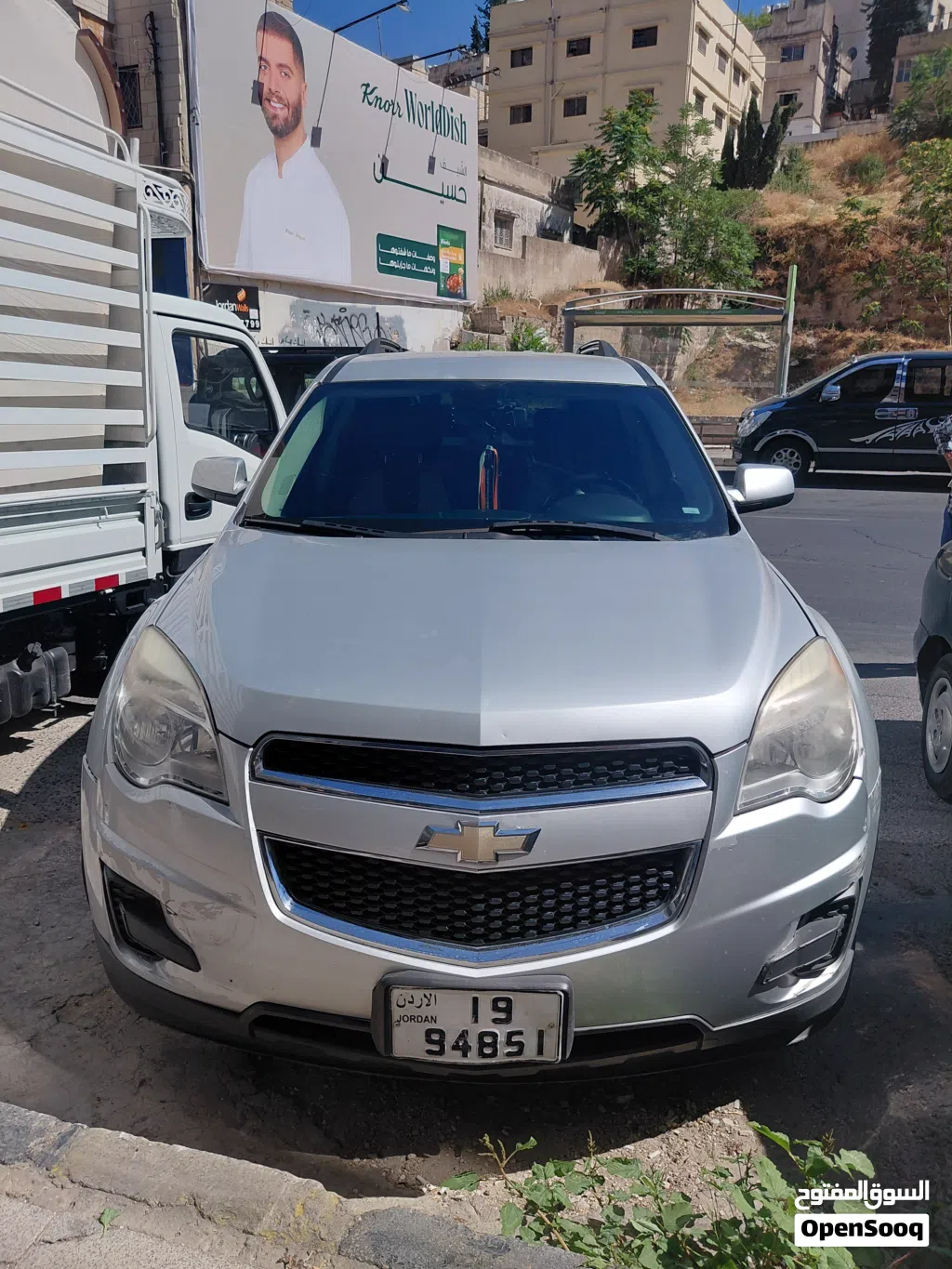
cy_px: 634
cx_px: 476
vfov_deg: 69.4
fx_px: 917
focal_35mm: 25
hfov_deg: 54.9
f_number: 1.8
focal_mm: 4.69
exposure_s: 1/3420
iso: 50
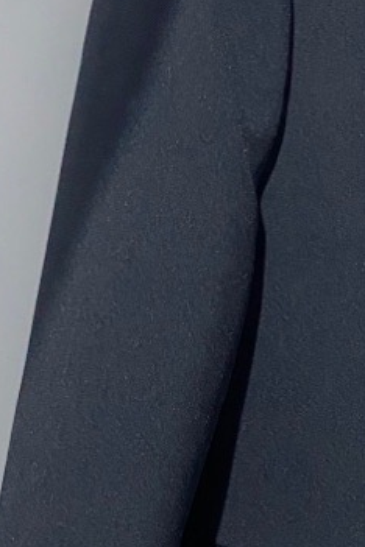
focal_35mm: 77
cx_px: 569
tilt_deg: -9.5
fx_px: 1171
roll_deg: -4.8
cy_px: 394
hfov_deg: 16.0
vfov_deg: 26.1
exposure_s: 1/25
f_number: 1.8
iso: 500
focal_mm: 4.25
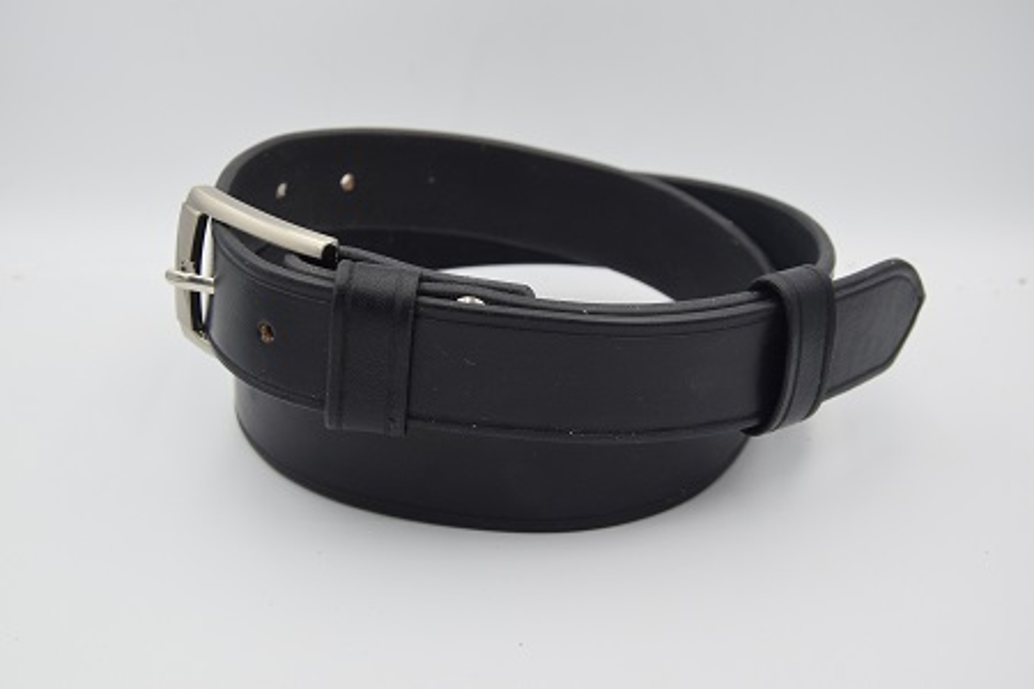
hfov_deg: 33.4
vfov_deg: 22.6
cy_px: 344
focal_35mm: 60
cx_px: 517
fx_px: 1723
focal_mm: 40
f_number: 8
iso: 500
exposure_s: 1/250
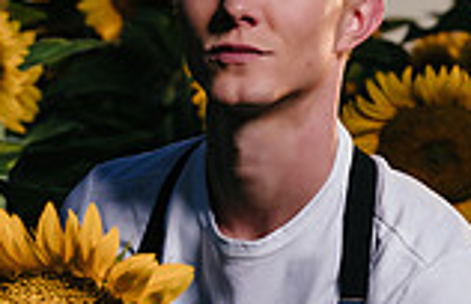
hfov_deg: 6.4
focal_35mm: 319
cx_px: 686
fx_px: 4133
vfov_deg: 4.2
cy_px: 104
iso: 40
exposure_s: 1/250
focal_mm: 86
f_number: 5.6
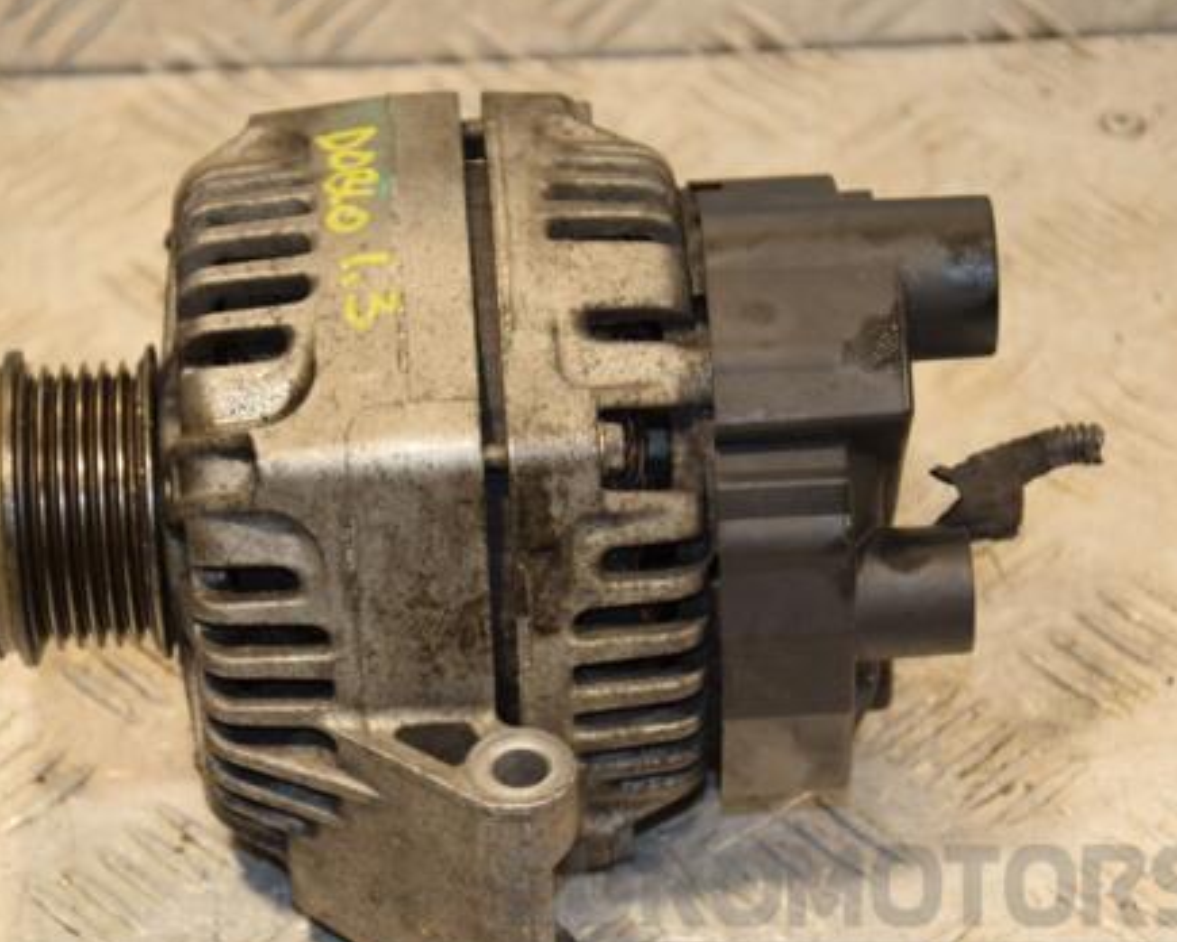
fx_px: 5074
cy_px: 525
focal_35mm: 146
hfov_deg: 13.2
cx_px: 455
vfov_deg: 10.6
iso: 800
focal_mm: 75
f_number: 5.3
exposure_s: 1/200
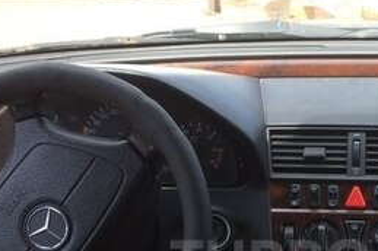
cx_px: 320
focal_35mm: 77
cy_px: 262
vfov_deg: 17.2
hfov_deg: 25.7
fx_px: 807
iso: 32
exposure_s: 1/275
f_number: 2.2
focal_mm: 4.15
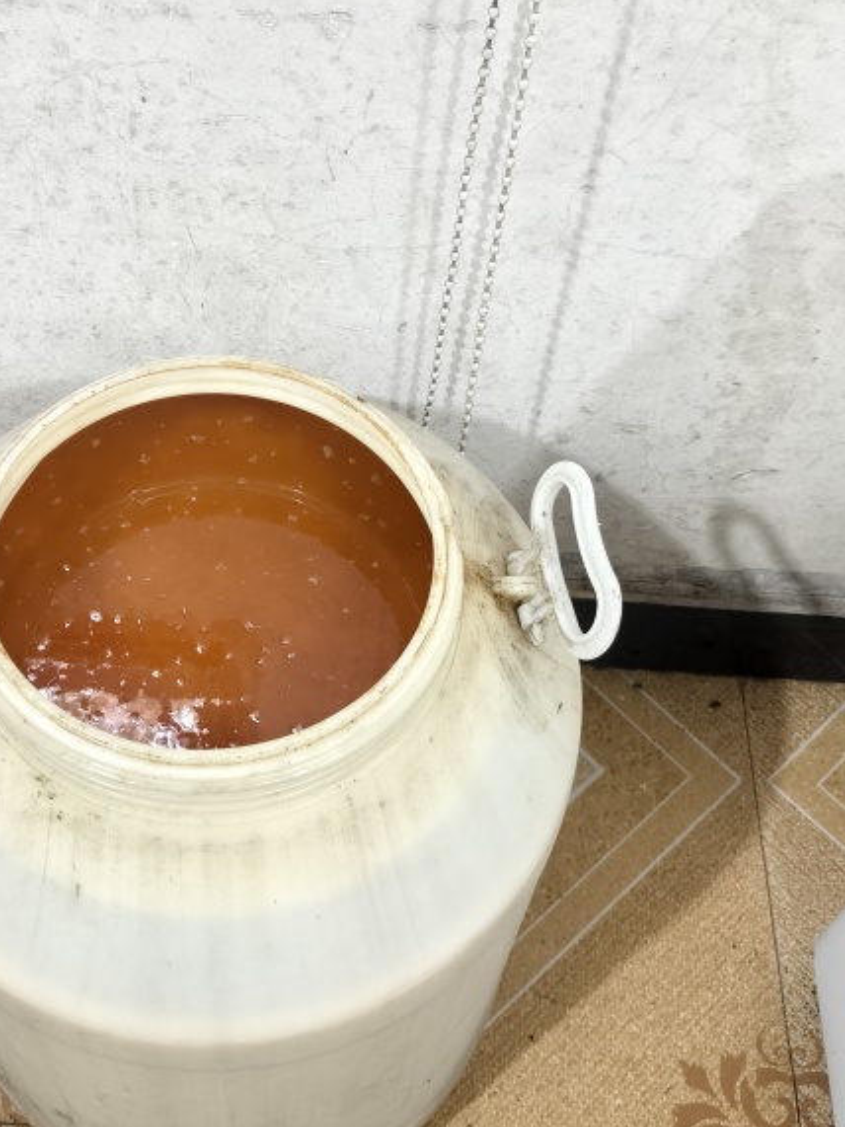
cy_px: 380
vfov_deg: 43.3
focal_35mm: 43
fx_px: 1400
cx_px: 276
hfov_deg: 33.3
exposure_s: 1/33.3
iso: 2329
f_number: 1.57
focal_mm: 5.6
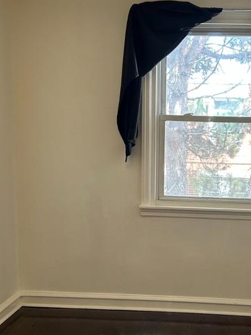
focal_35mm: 52
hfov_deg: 27.6
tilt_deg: -9.4
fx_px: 503
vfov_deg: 36.7
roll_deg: -2.7
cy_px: 202
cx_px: 193
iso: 100
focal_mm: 5.7
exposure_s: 1/120
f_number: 1.5
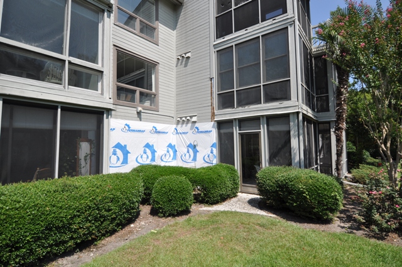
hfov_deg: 90.1
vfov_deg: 67.2
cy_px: 134
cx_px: 201
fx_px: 201
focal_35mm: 18
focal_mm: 12
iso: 200
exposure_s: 1/1600
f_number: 4
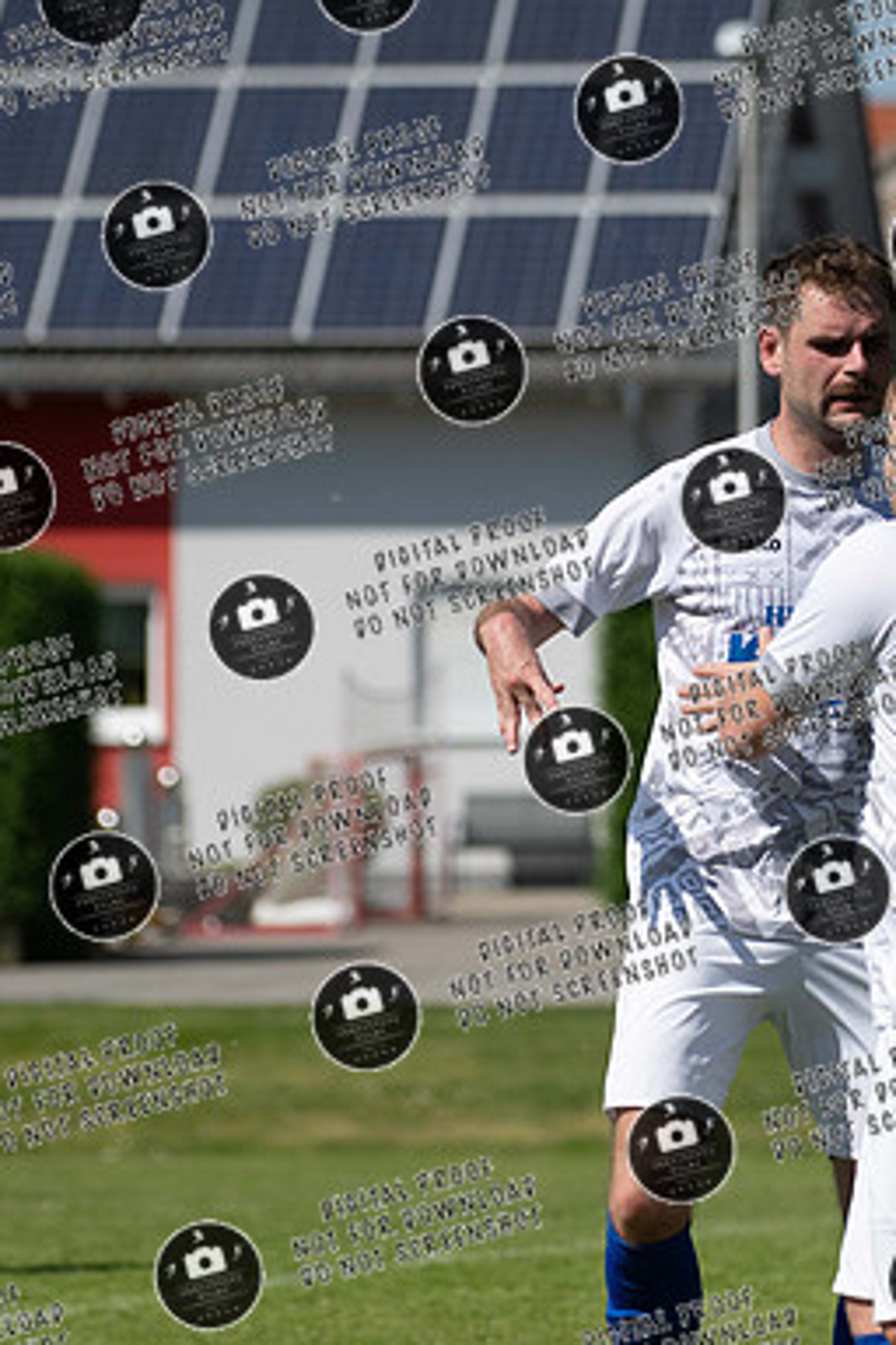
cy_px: 674
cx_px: 805
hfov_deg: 4.5
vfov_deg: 6.8
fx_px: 11274
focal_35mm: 302
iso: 720
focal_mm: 200
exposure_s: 1/8000
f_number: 5.6
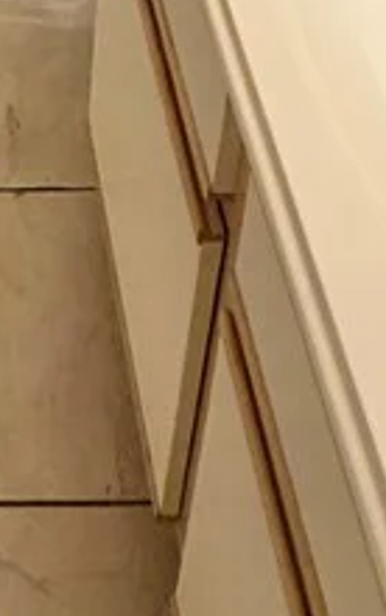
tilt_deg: -25.2
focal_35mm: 69
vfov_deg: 19.7
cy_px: -557
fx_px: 1158
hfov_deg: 17.4
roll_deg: +2.0
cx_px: -159
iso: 160
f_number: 2.2
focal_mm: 2.22
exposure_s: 1/60
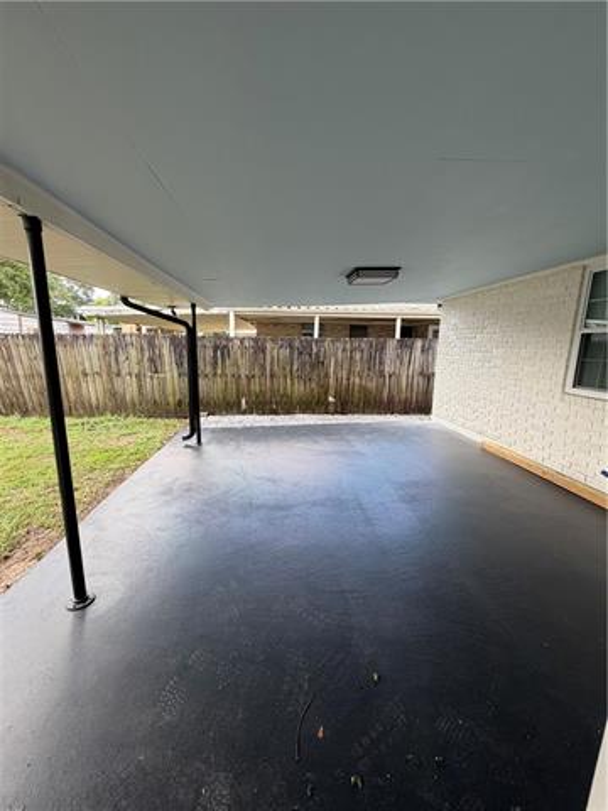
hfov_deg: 85.7
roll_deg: -1.7
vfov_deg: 102.1
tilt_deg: -9.7
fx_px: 328
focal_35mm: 14
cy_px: 406
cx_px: 304
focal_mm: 2.22
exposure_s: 1/121
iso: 100
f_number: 2.2
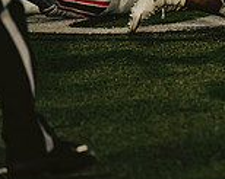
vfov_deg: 2.4
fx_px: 4226
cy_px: -60
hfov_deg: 3.0
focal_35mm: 635
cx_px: 394
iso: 1600
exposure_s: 1/1250
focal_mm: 180
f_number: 2.8
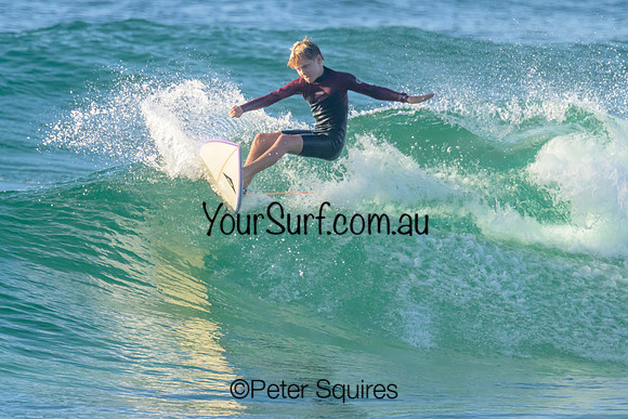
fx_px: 18016
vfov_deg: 1.3
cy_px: 149
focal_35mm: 1033
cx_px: 274
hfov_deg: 2.0
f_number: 11
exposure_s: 1/2000
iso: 2200
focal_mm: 800
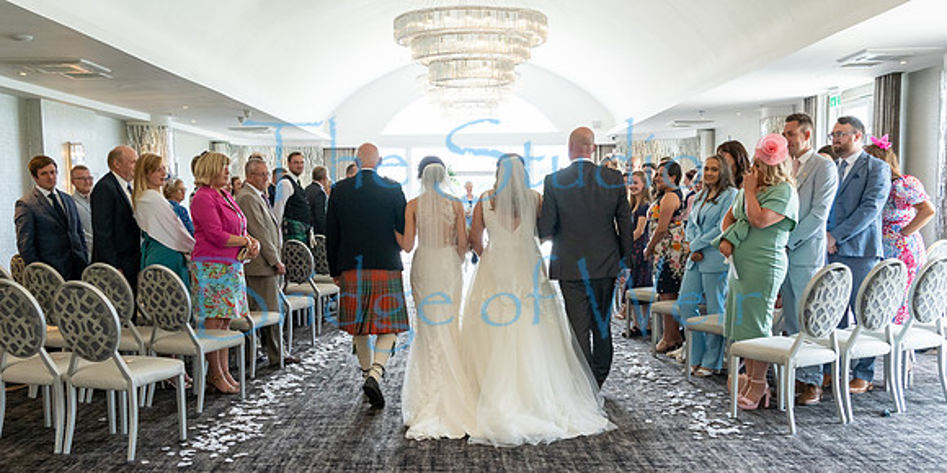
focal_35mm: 37
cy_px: 292
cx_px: 481
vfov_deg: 29.6
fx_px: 894
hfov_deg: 55.8
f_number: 5
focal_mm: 28
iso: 1250
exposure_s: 1/250
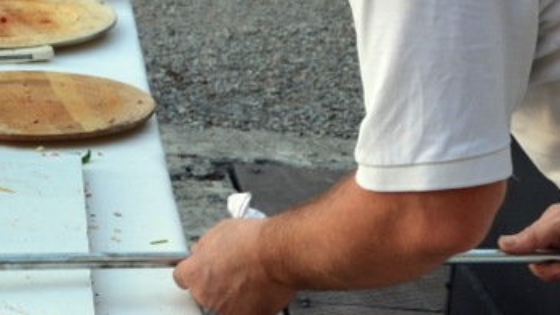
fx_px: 1916
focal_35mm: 129
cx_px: 109
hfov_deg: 16.5
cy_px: 94
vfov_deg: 9.4
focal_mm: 24
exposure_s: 1/125
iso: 200
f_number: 5.6
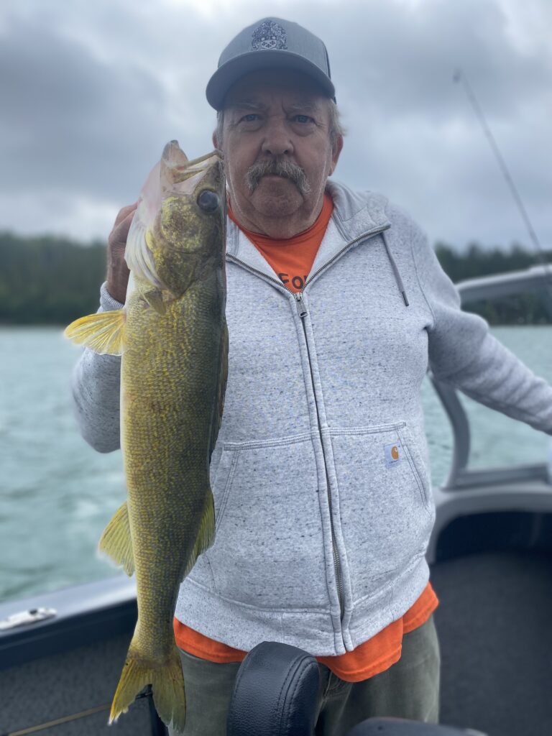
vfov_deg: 67.3
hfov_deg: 53.1
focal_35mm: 26
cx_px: 276
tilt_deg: -4.1
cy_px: 368
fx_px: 553
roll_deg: -0.7
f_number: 1.8
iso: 32
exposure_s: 1/1072
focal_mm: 4.25
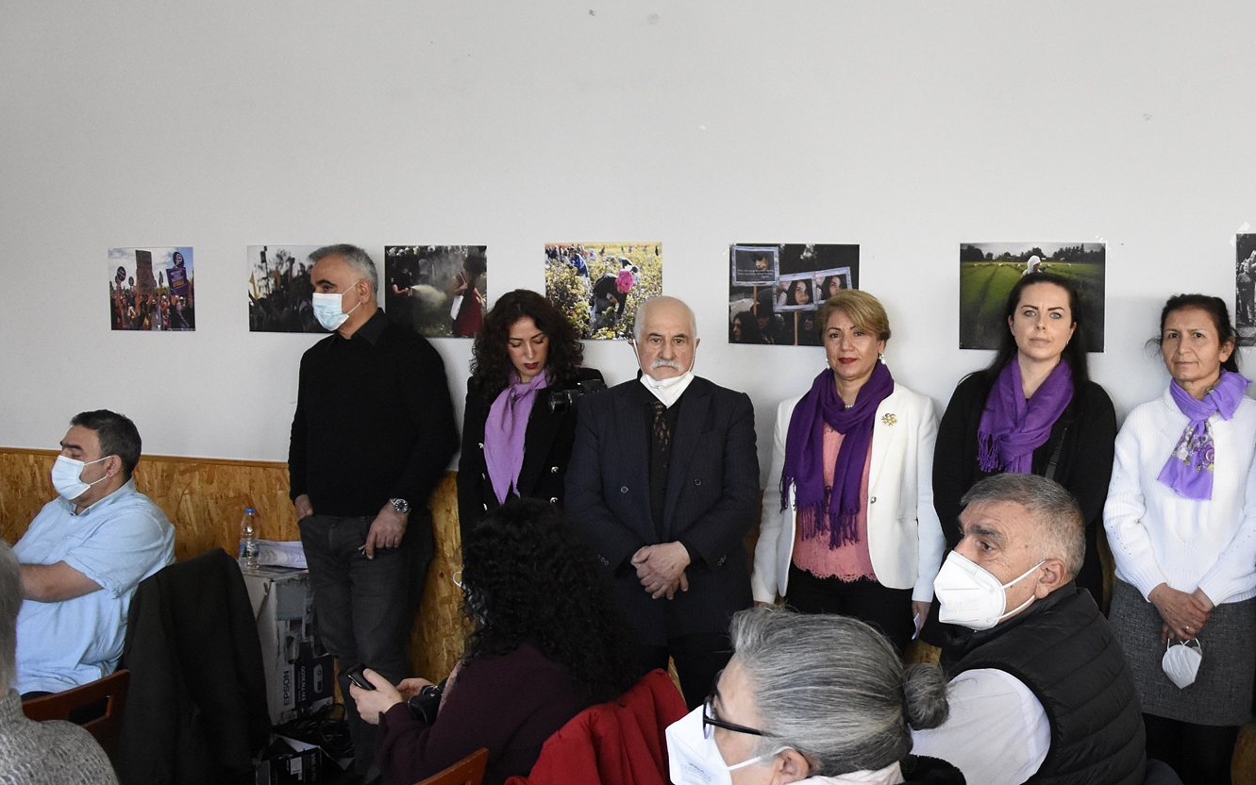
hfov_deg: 44.5
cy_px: 433
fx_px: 1472
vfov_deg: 29.8
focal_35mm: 43
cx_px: 958
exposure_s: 1/160
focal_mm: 18
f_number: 4
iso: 3200
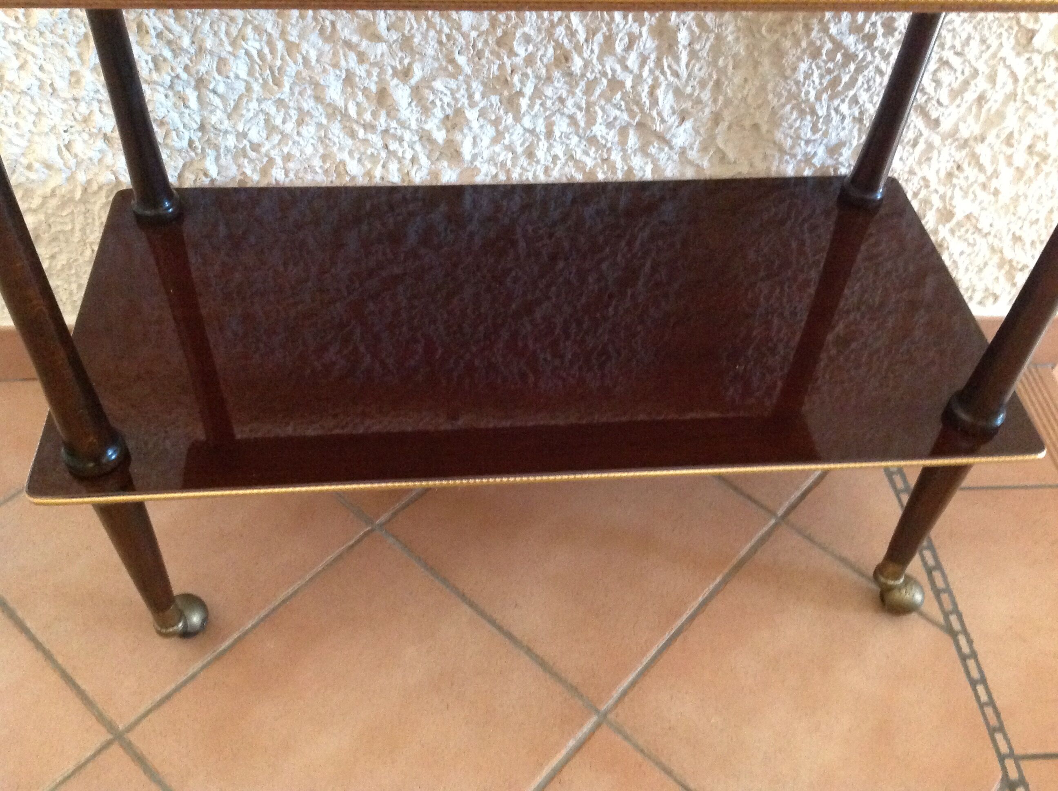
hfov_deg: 52.7
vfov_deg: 40.6
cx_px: 529
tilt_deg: -48.4
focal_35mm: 35
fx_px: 1068
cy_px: 396
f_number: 2.4
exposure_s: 1/15
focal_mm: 4.28
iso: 640
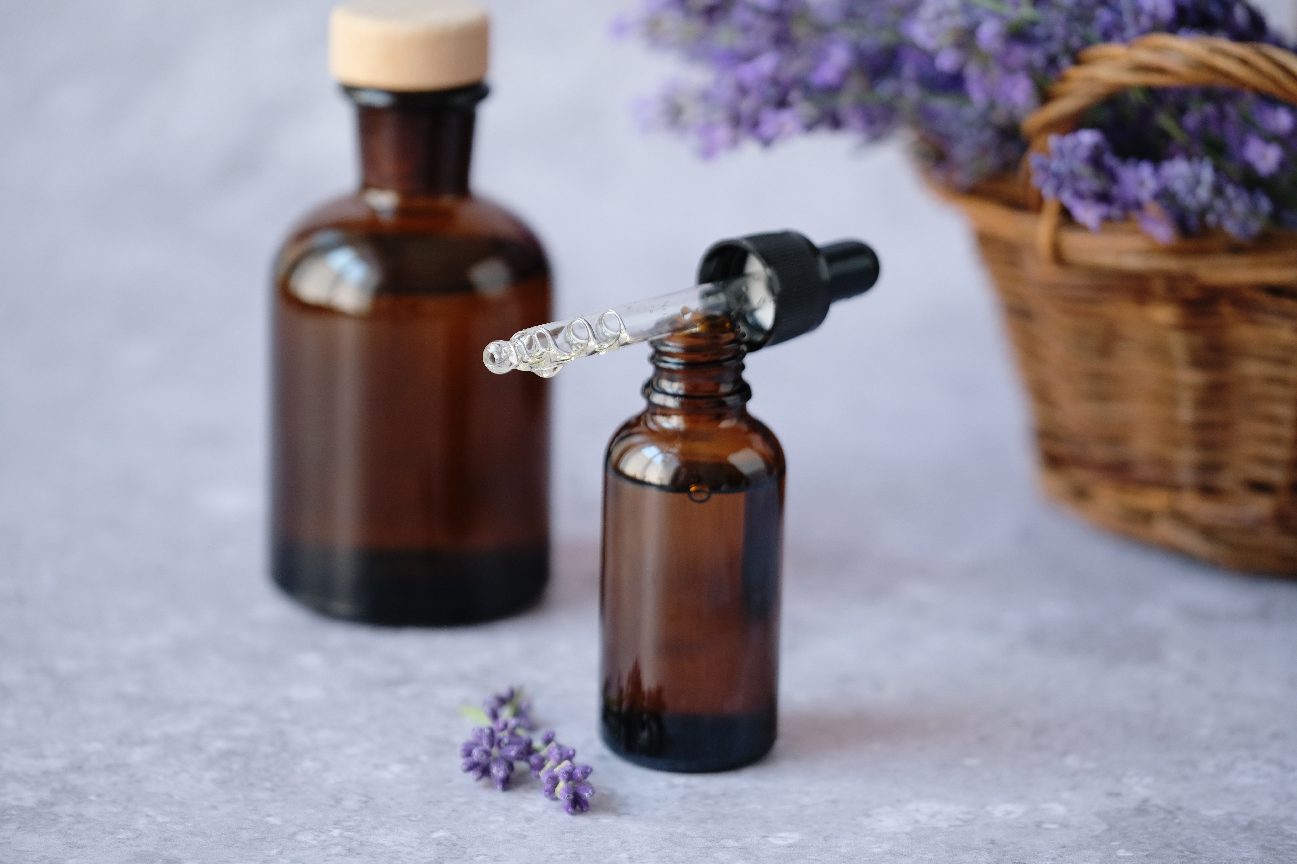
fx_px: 4323
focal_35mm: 120
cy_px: 432
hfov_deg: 17.1
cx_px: 648
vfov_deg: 11.4
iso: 400
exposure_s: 1/125
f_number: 3.6
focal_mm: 80
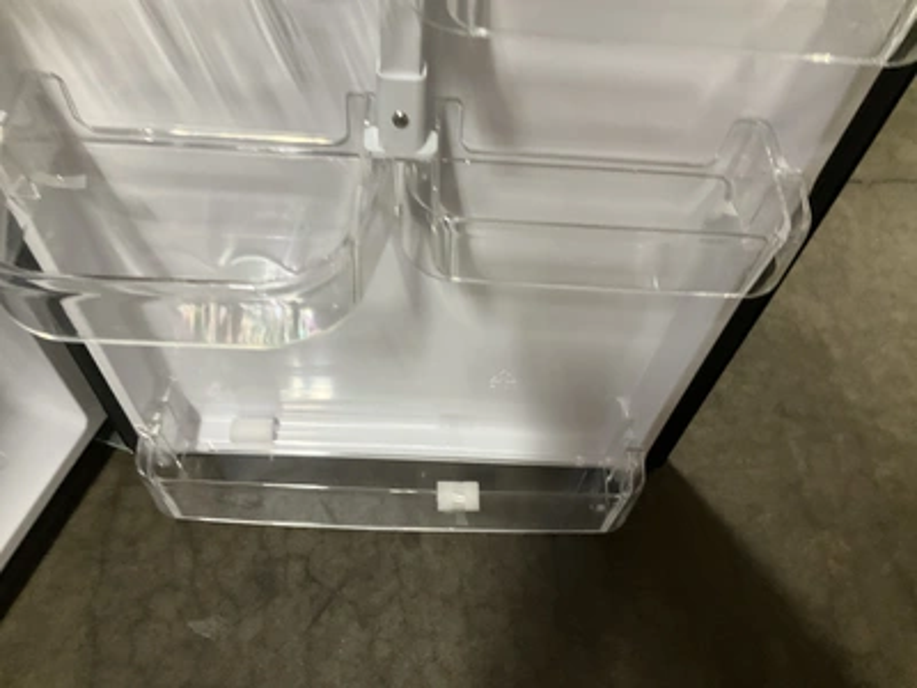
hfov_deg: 61.7
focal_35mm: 29
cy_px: 344
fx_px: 768
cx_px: 458
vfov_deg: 48.2
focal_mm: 3
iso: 320
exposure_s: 1/40
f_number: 1.8
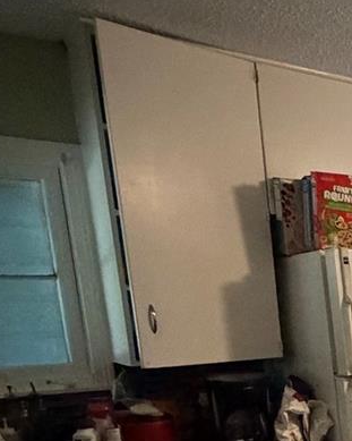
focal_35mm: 54
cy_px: 430
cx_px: 625
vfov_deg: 32.3
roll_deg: +0.2
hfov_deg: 20.4
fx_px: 703
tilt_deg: -9.6
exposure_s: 1/40
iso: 1250
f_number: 2.2
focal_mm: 2.22
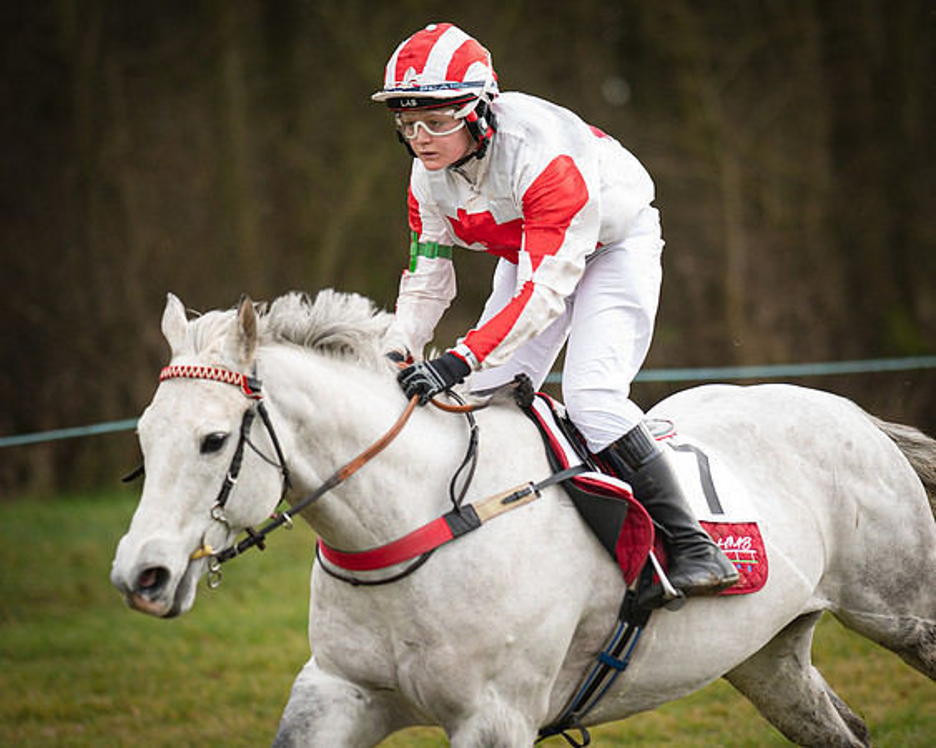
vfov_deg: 5.5
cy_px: 392
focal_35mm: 281
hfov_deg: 6.9
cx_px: 667
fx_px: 7778
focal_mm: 135
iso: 250
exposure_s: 1/1000
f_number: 1.8
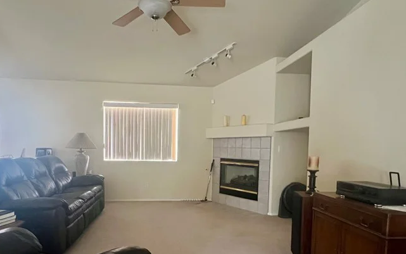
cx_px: 187
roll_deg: -0.9
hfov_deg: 79.5
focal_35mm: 22
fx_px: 243
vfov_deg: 54.3
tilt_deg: -4.2
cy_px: 162
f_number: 1.8
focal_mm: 1.57
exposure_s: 1/60
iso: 800
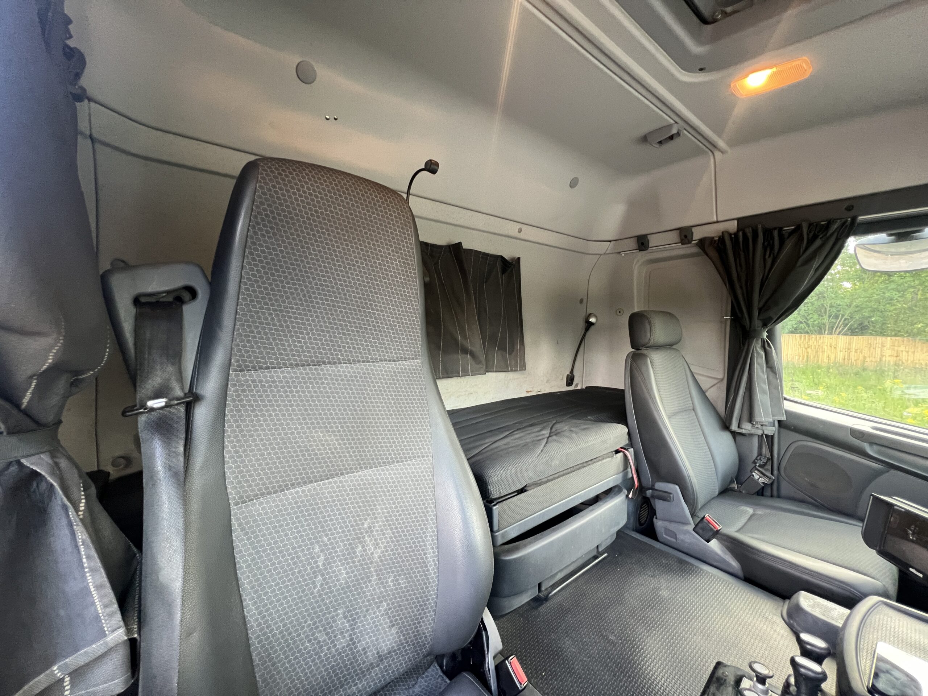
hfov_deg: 106.2
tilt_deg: -3.2
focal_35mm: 13
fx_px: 349
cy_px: 348
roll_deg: -1.5
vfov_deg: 89.9
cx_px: 464
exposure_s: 1/60
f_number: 1.8
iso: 320
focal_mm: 1.57
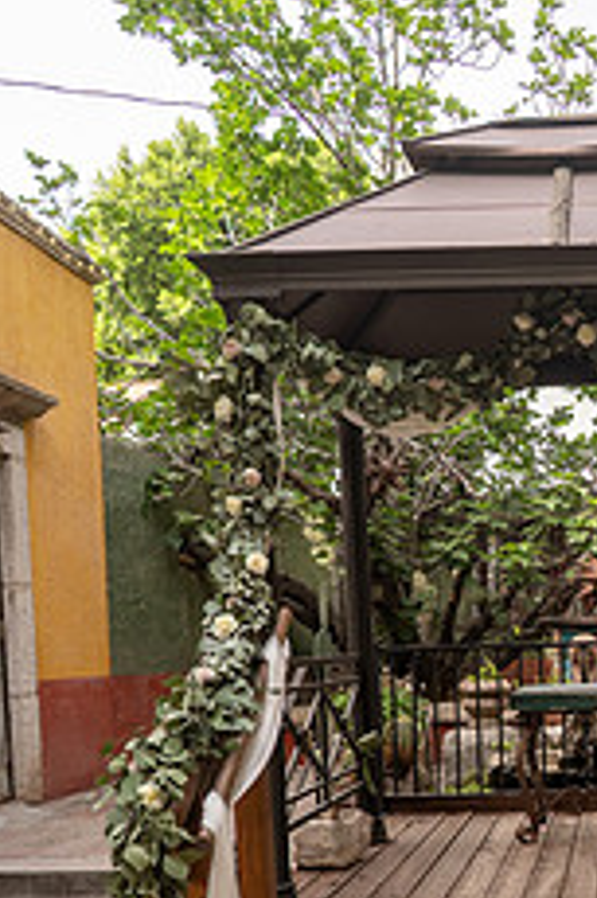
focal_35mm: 47
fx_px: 1171
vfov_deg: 40.2
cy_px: 722
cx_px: 577
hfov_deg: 27.2
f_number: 5.6
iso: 100
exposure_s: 1/200
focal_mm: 24
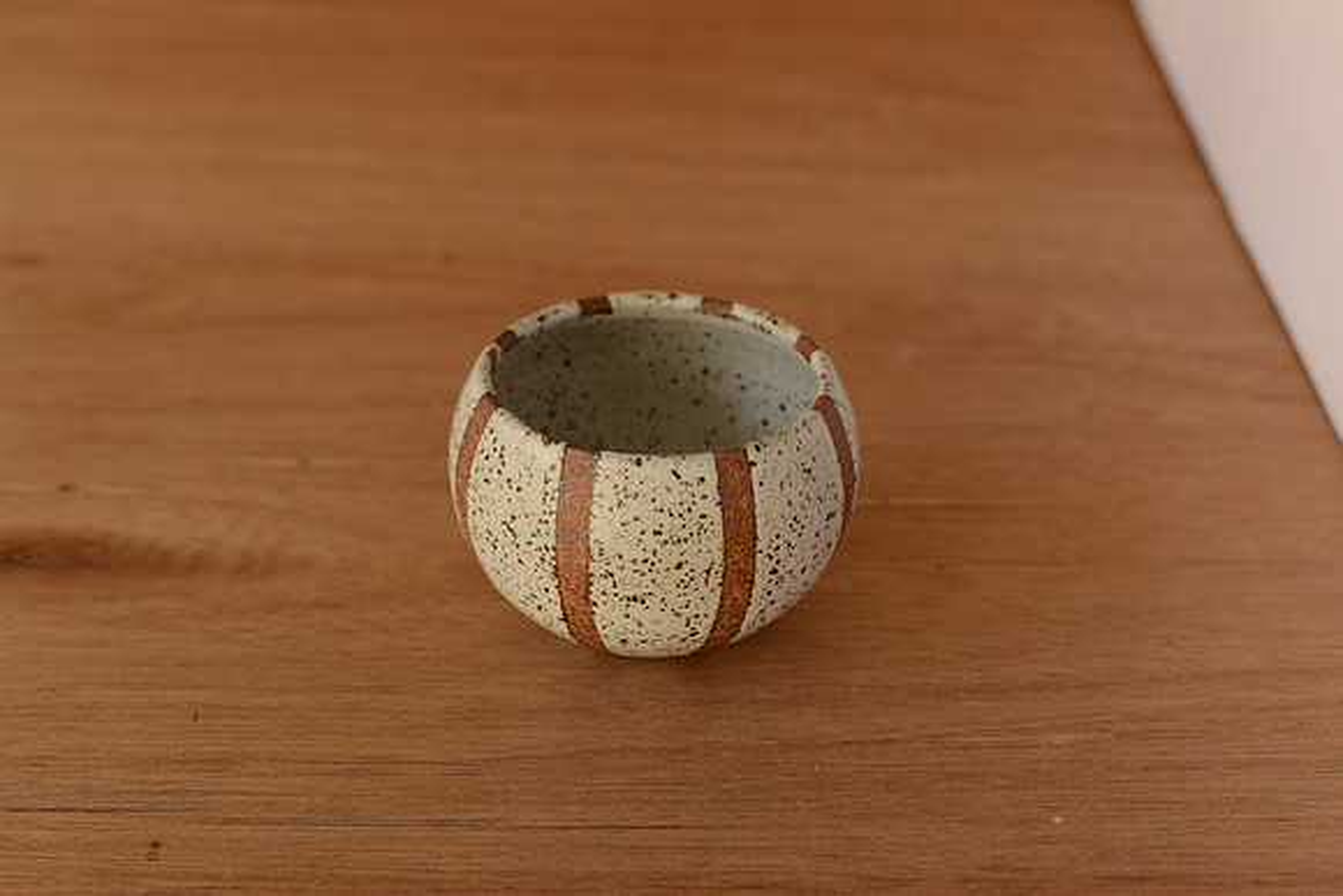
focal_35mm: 50
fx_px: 1866
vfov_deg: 27.0
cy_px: 448
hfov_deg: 39.6
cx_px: 672
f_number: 5.6
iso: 500
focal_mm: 50
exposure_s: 1/100
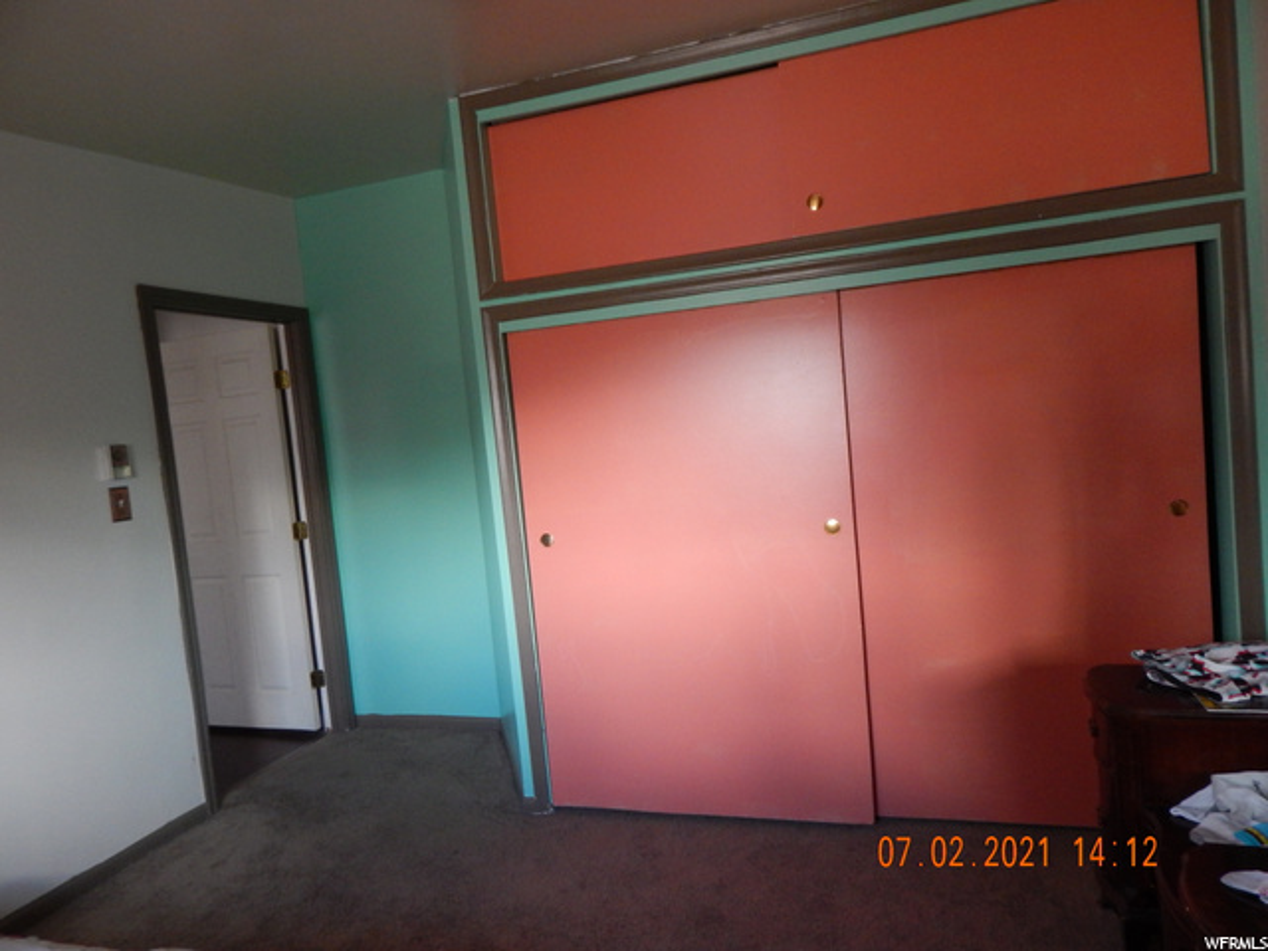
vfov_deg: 58.9
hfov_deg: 73.9
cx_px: 634
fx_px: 843
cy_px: 476
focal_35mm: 23
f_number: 3
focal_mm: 4
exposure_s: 1/30
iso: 360
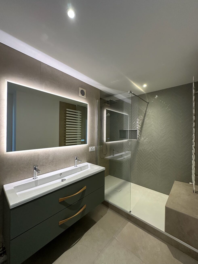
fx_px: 107
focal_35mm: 14
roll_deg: -1.3
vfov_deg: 102.1
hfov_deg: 85.7
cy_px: 132
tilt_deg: +0.9
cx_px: 99
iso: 125
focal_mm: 2.22
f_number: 2.2
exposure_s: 1/50
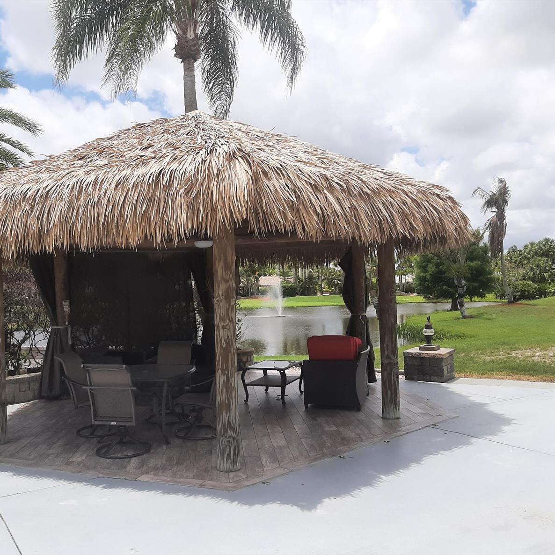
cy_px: 280
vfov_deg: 52.5
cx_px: 209
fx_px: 562
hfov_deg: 52.0
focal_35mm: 31
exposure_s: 1/2994
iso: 40
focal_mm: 3.93
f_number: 1.7
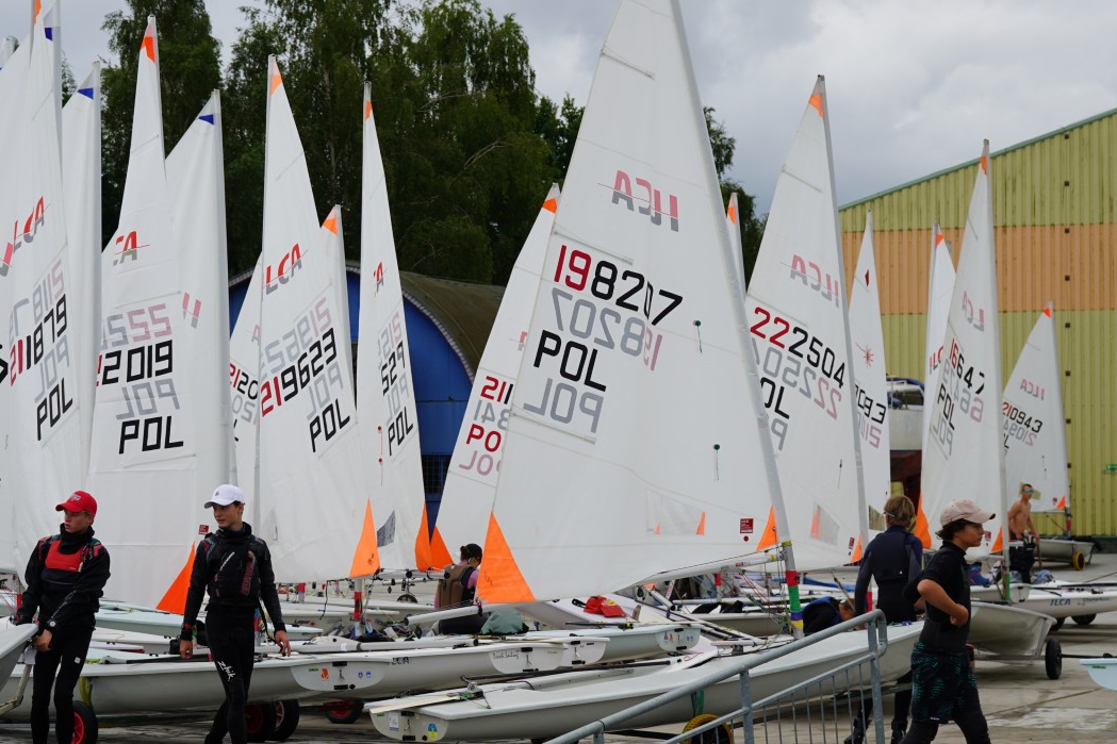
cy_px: 366
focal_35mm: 90
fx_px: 2792
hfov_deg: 22.6
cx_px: 475
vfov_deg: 15.2
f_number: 5.6
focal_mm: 59
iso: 100
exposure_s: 1/400
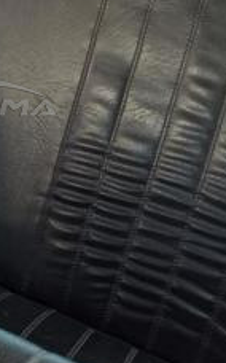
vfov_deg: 24.1
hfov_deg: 14.5
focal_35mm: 85
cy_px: 84
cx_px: -84
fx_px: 840
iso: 159
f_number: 2.2
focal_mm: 3.46
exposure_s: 1/100
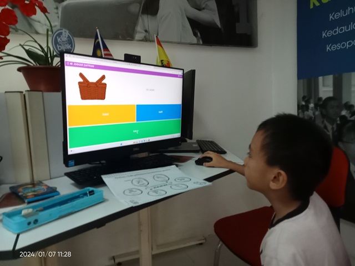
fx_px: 287
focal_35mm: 28
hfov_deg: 63.4
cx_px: 178
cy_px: 133
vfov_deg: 49.7
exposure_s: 1/33.3
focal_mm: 3.46
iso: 643
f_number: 2.2
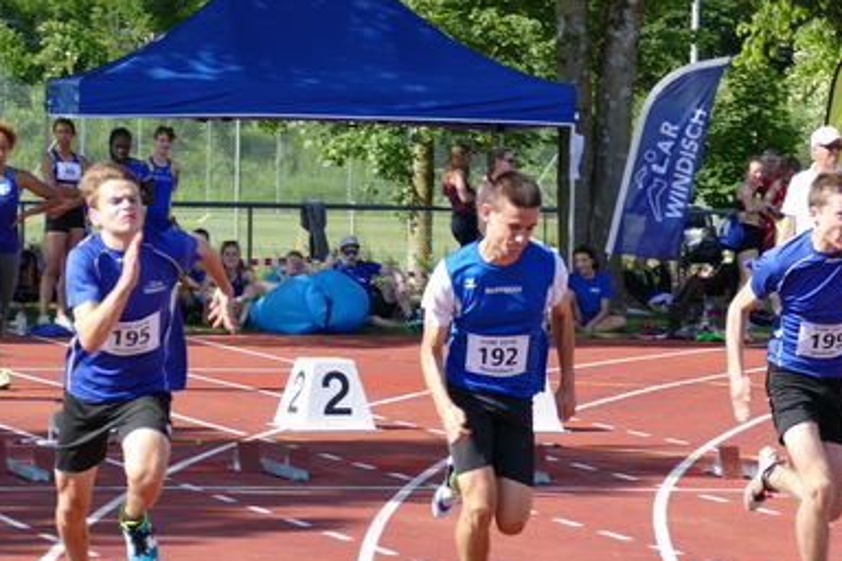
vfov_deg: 7.2
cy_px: 355
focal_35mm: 190
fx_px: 4444
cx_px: 517
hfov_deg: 10.8
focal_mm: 49.07
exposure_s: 1/400
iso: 125
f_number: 3.9
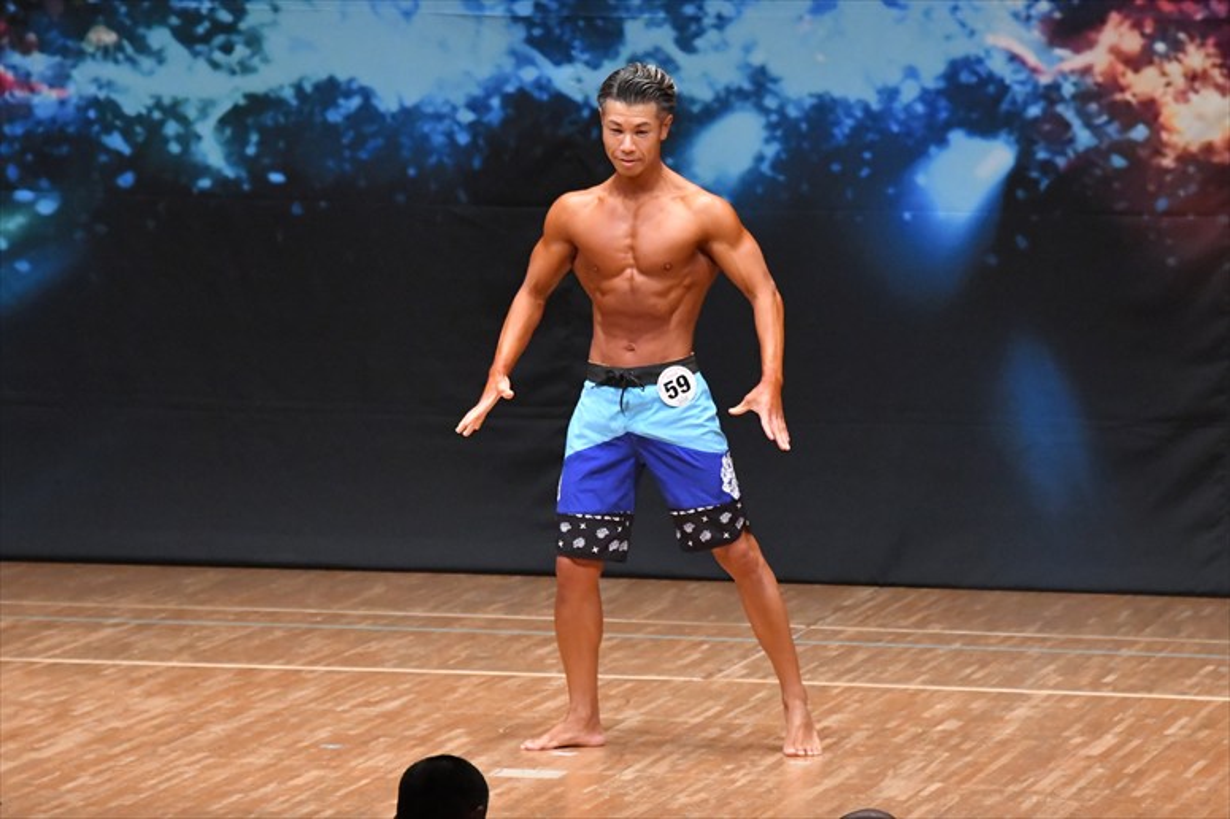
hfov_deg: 7.6
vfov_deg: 5.1
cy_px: 410
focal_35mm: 270
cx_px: 615
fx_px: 9221
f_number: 5.6
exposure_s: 1/400
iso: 8000
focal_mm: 180
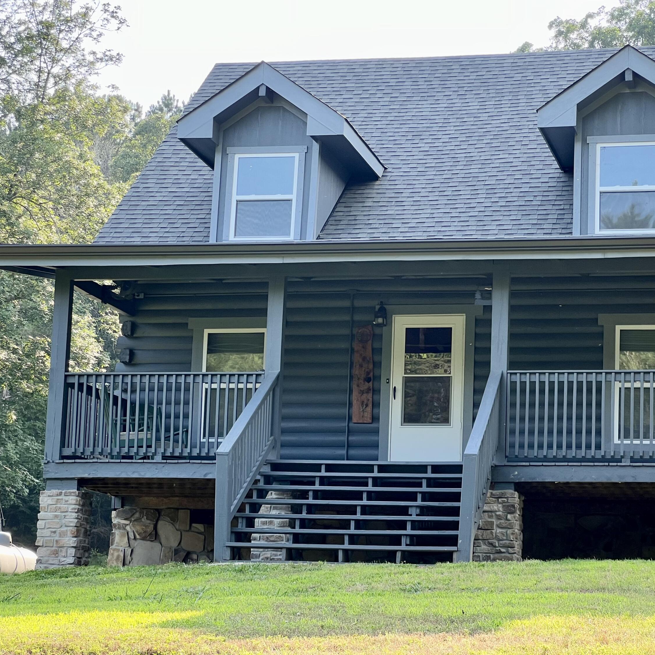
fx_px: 1948
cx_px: 414
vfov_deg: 19.1
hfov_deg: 19.1
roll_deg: -1.8
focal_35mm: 91
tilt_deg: +9.1
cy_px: 328
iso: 32
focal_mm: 9
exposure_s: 1/131
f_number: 2.8
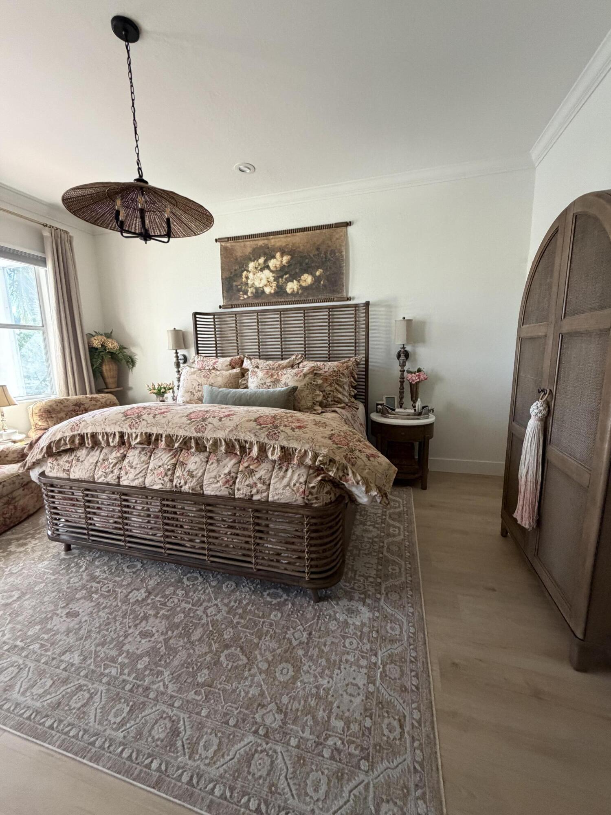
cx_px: 306
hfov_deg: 85.7
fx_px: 329
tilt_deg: -9.1
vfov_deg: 102.1
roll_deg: +0.9
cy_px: 408
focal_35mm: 14
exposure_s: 1/60
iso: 400
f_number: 2.2
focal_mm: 2.22
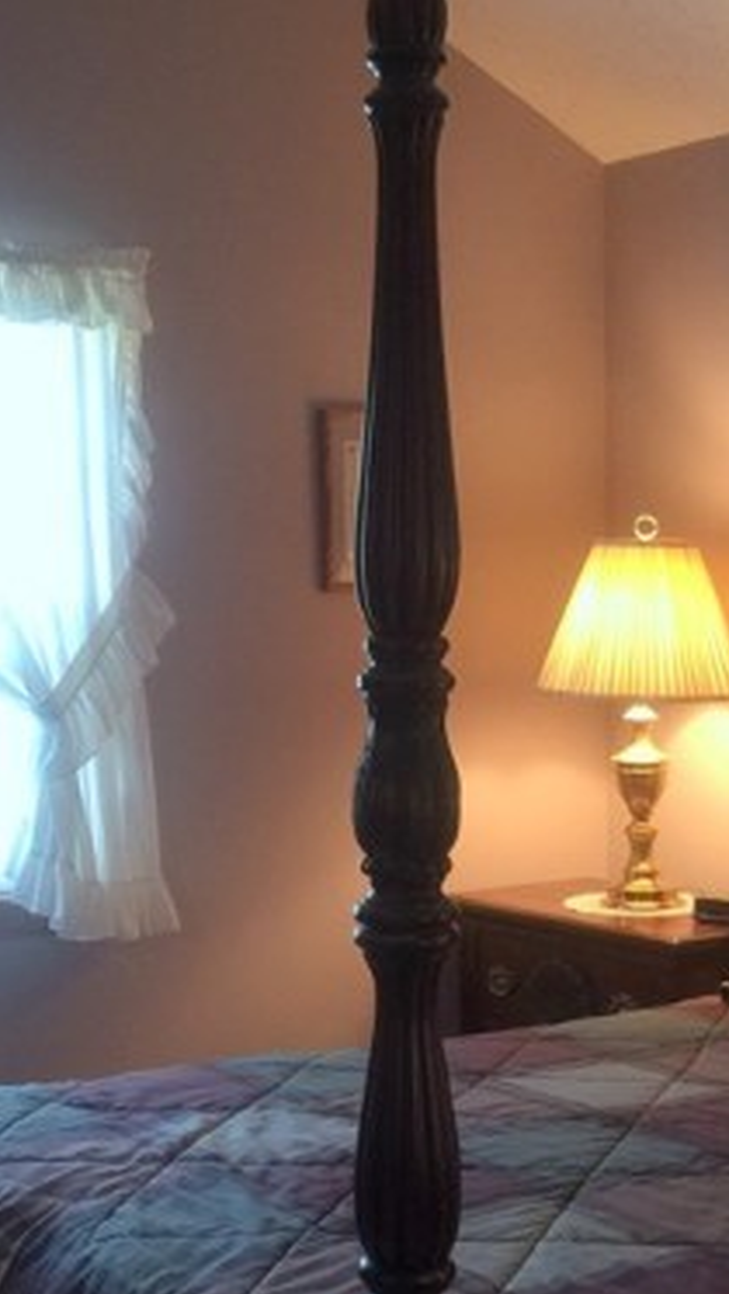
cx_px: 382
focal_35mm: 65
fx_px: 2232
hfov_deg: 18.5
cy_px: 659
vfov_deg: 32.3
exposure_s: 1/15
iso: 50
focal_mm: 4.15
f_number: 2.2
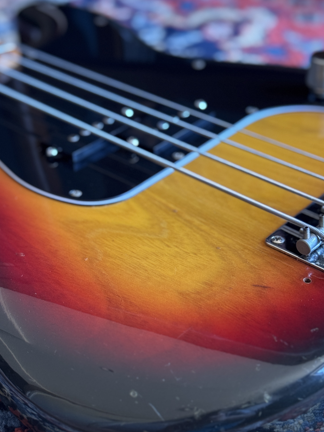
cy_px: 225
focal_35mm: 64
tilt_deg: -36.6
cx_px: 151
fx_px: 799
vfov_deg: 30.3
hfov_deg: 22.9
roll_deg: +0.8
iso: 250
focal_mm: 6.76
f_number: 1.78
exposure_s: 1/40
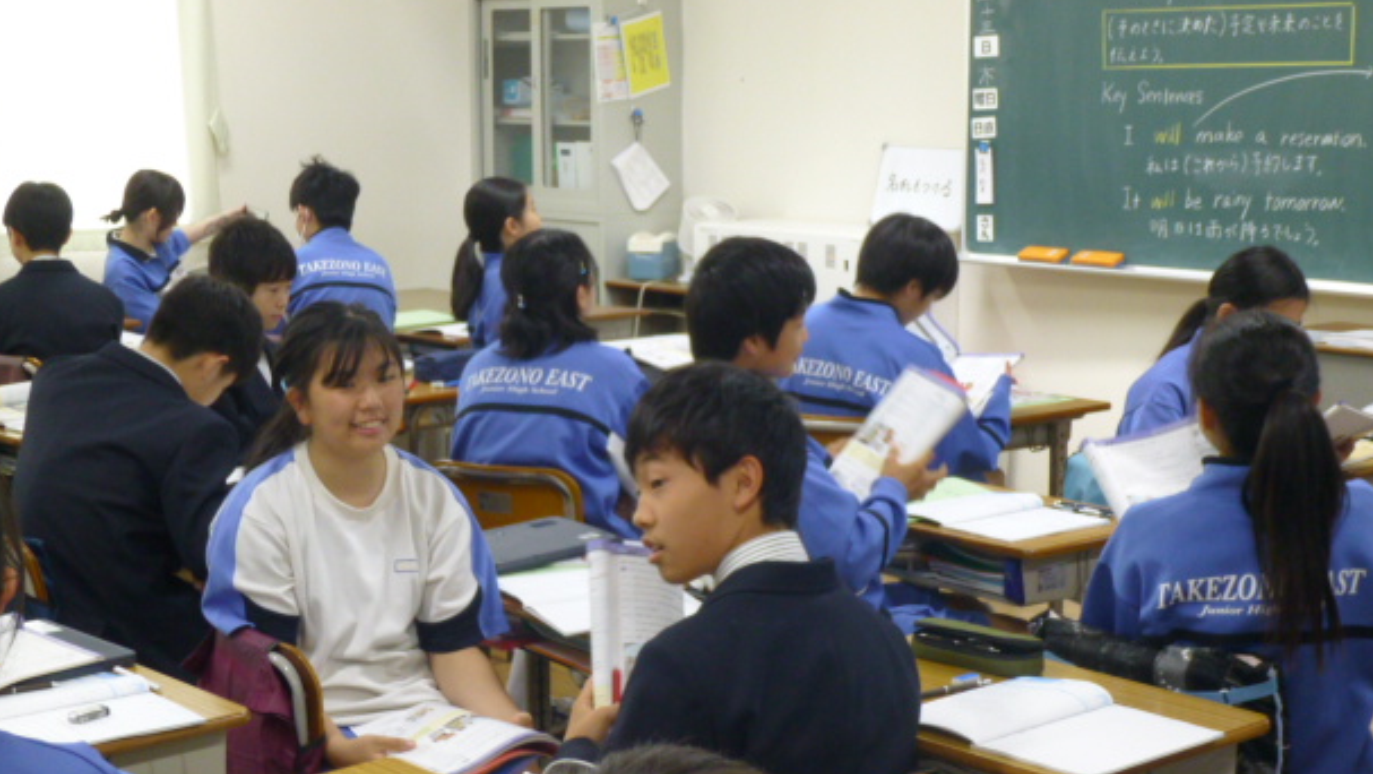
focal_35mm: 62
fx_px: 2258
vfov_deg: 19.4
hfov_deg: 33.8
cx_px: 654
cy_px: 478
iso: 400
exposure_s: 1/50
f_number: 4.1
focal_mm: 9.2
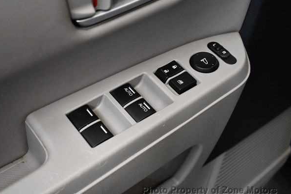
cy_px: 95
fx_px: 444
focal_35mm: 55
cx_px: 136
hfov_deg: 36.2
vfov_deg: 24.6
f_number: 4.5
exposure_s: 1/125
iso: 3200
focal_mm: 34
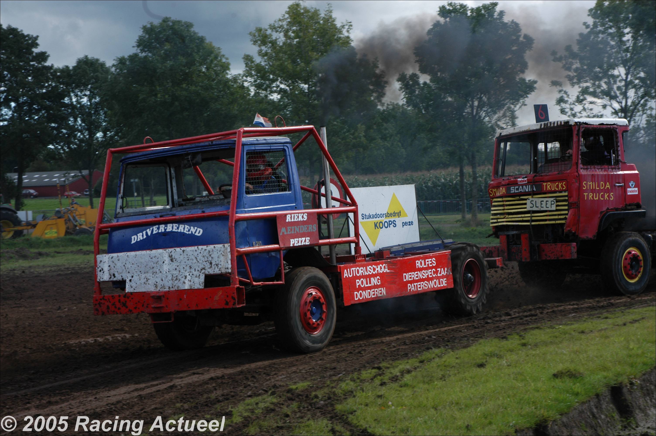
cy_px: 218
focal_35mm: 69
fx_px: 1256
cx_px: 328
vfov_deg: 19.7
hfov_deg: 29.3
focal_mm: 46
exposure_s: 1/250
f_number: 8
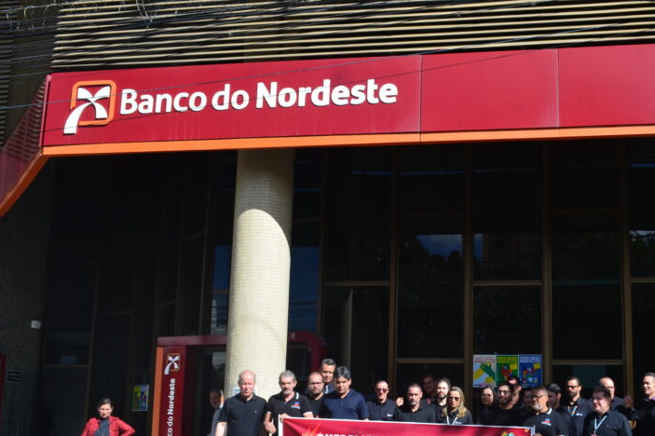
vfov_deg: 28.0
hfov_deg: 40.6
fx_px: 873
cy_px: 257
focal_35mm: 48
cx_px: 442
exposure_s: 1/125
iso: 125
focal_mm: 22
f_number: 11
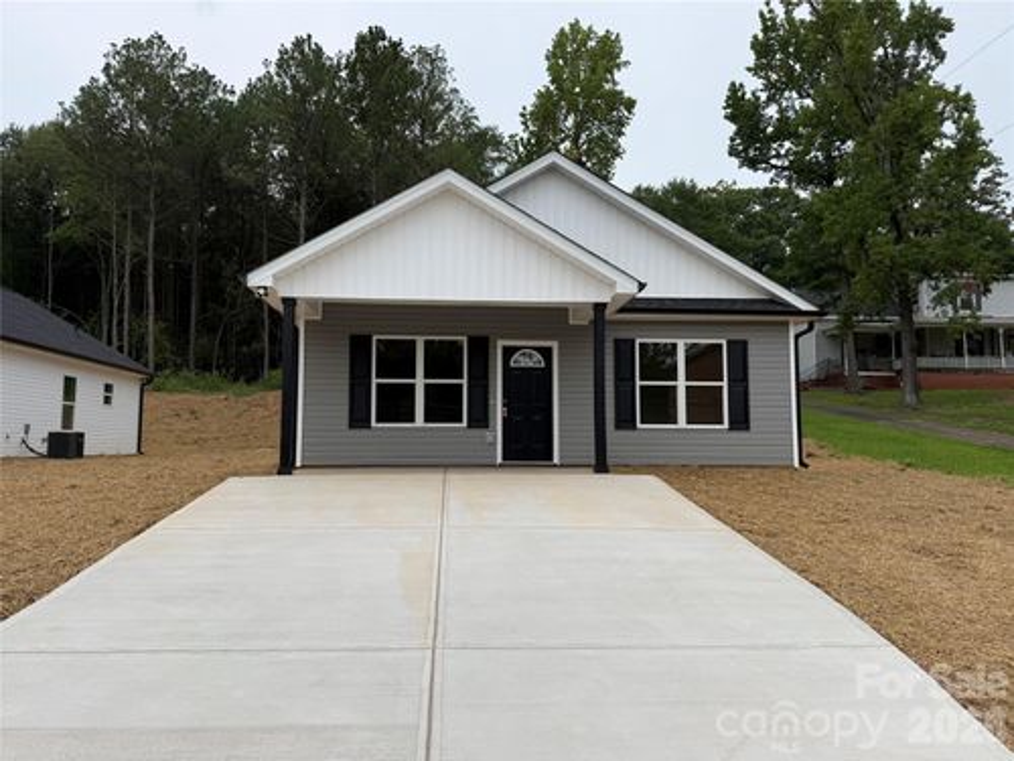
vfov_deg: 56.8
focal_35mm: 24
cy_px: 380
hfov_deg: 71.6
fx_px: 703
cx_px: 507
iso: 80
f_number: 1.78
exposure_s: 1/5714
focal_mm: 6.76
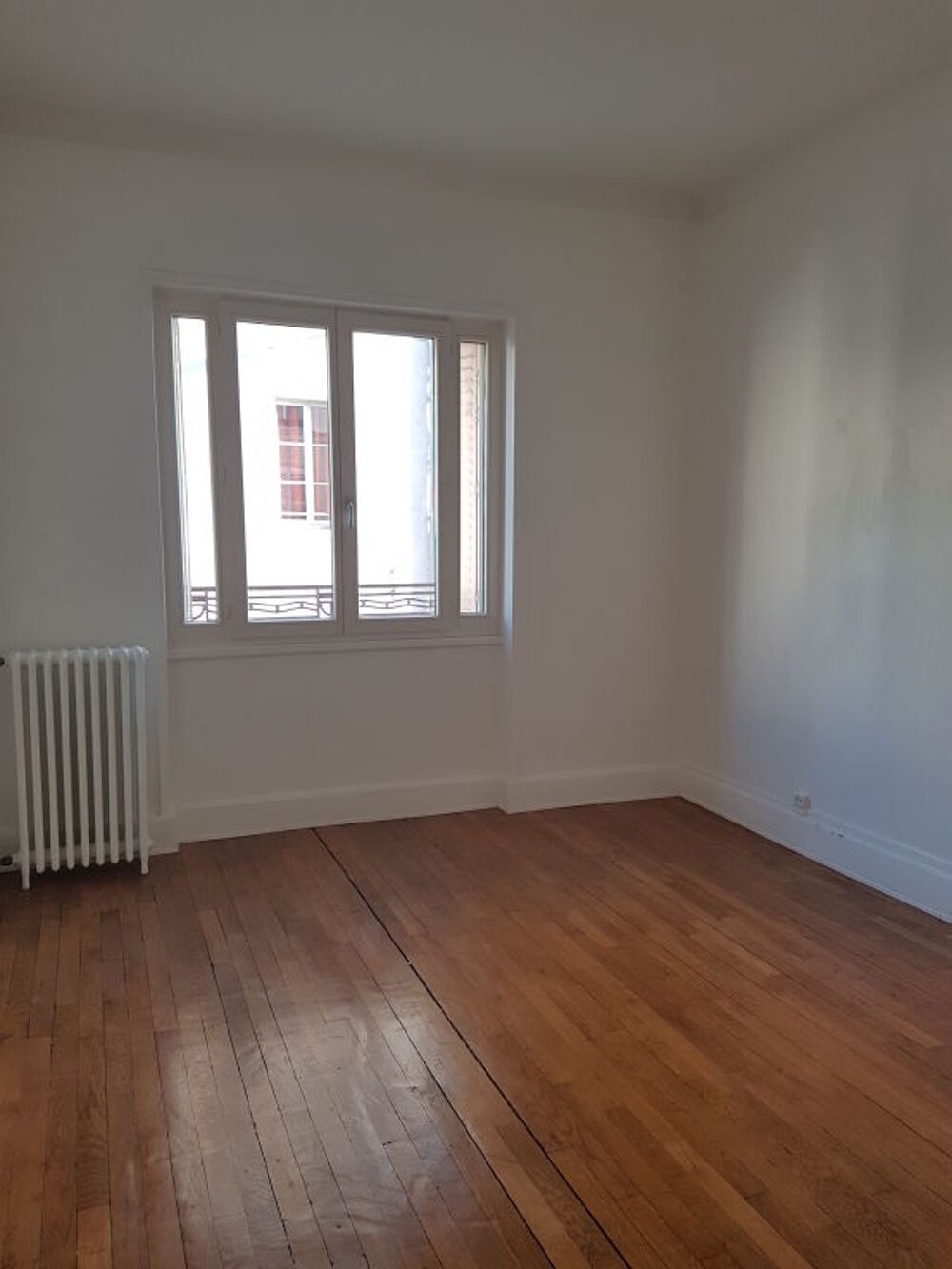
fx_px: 953
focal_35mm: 26
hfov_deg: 53.1
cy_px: 634
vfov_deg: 67.3
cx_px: 476
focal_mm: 4.2
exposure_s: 1/100
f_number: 1.7
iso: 50
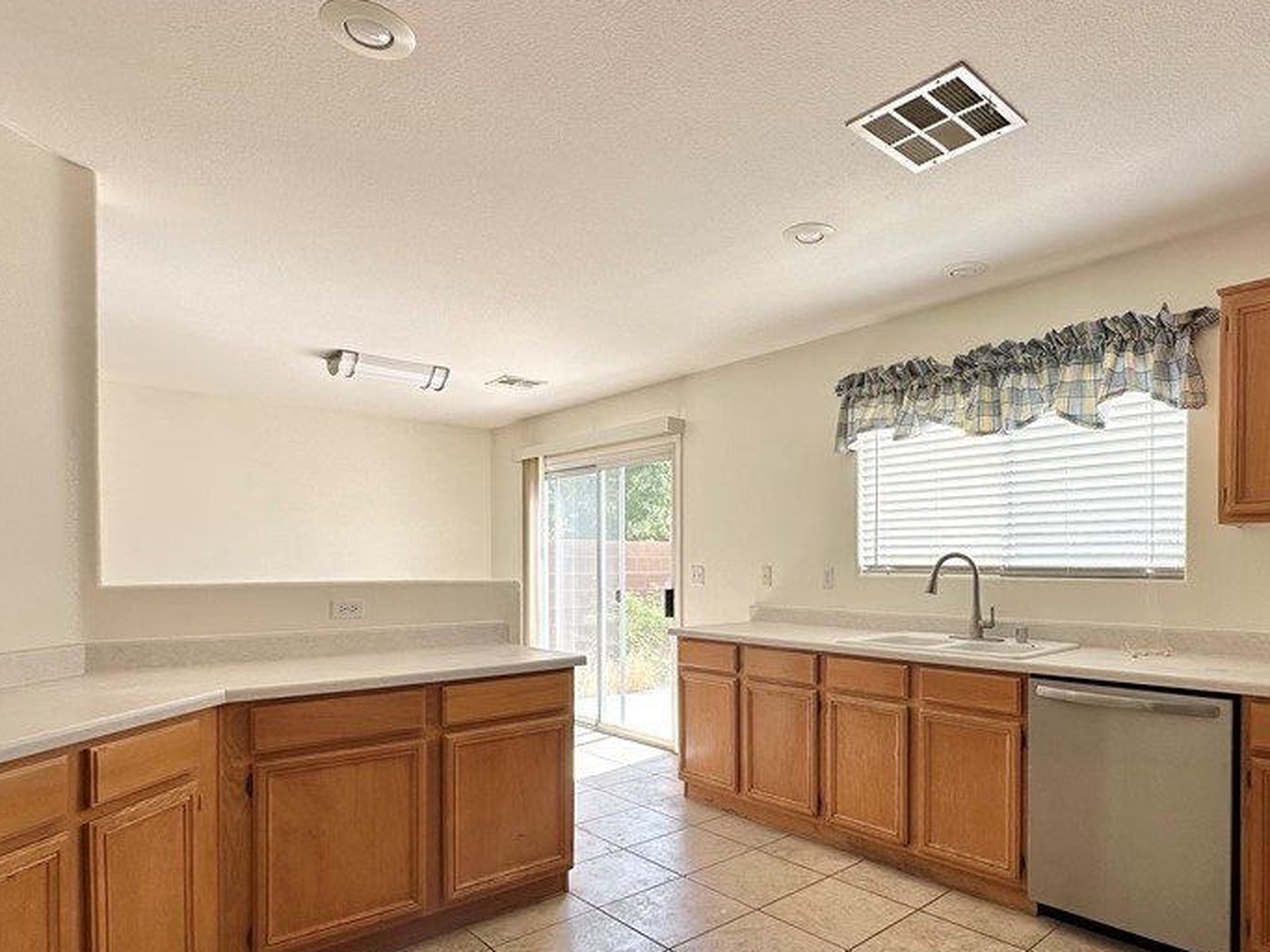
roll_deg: -0.7
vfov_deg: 62.8
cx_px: 734
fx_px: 770
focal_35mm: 21
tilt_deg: +0.1
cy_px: 575
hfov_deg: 78.4
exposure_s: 1/416
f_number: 2.2
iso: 40
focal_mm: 2.22
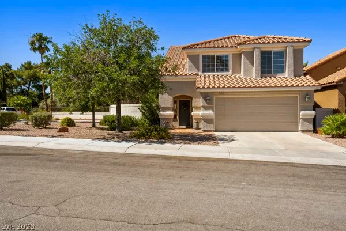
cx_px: 173
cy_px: 116
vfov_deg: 43.7
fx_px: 289
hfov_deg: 61.9
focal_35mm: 30
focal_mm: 30
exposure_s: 1/640
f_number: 9
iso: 800
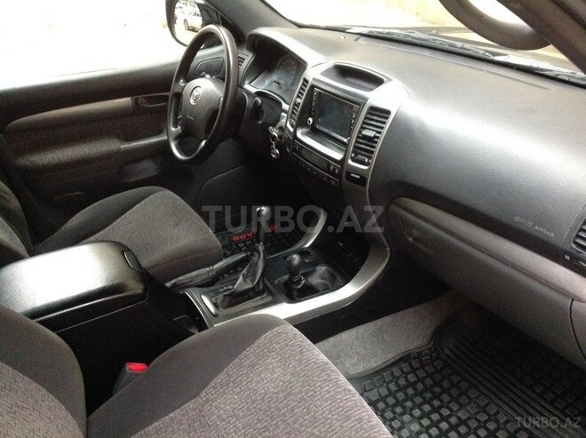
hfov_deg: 52.7
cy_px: 219
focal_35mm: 35
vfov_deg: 40.6
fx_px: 592
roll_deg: +1.9
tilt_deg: -29.4
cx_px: 293
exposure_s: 1/15
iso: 500
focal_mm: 4.28
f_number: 2.4
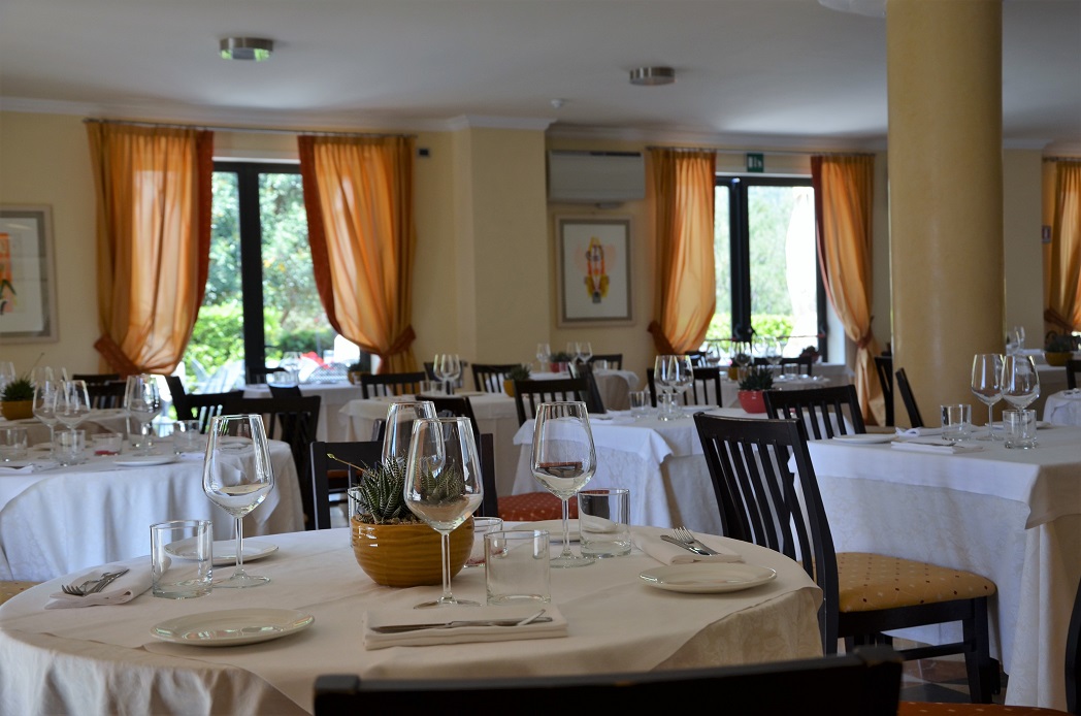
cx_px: 540
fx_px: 1438
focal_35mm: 48
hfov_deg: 41.2
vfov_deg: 27.9
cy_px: 358
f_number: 5.6
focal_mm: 32
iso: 200
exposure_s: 1/125
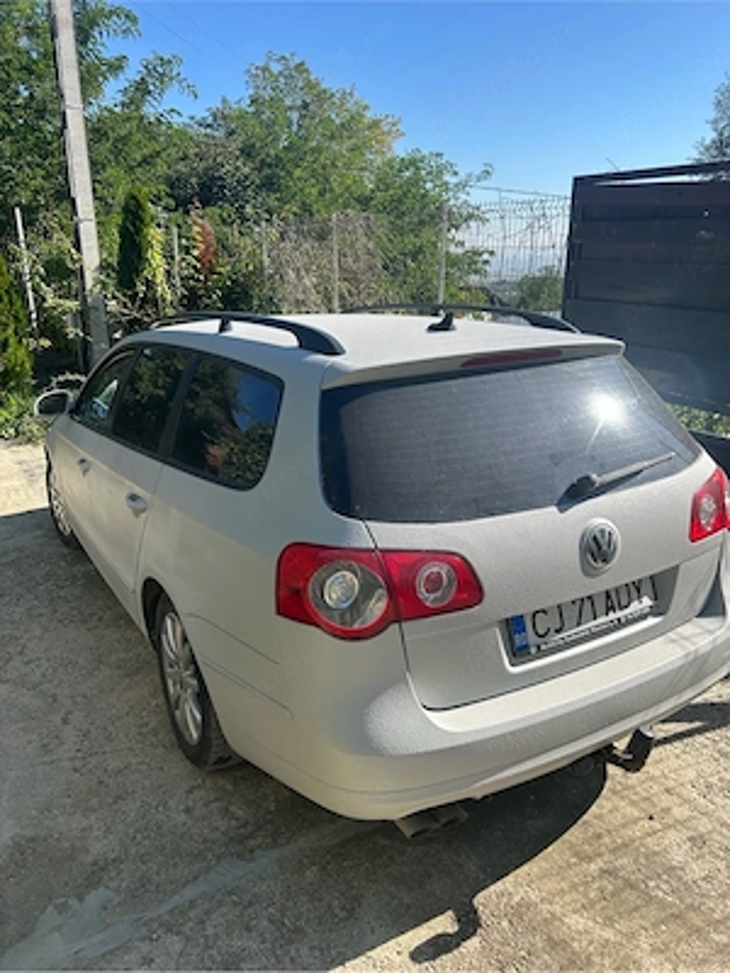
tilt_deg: -17.3
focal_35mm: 26
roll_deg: +0.1
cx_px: 365
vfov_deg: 67.3
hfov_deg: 53.1
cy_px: 486
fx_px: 731
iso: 50
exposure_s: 1/2299
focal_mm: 5.7
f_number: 1.5
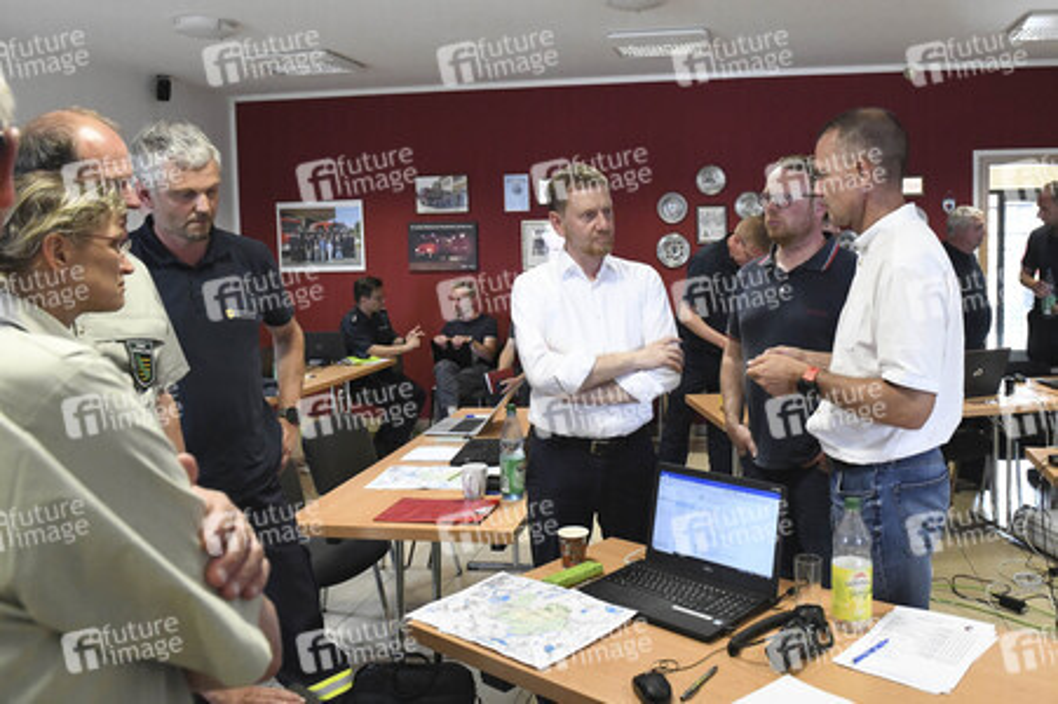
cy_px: 352
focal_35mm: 24
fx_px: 705
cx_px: 529
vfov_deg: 53.1
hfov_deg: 73.8
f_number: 5.6
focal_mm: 24
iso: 10000
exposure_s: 1/400
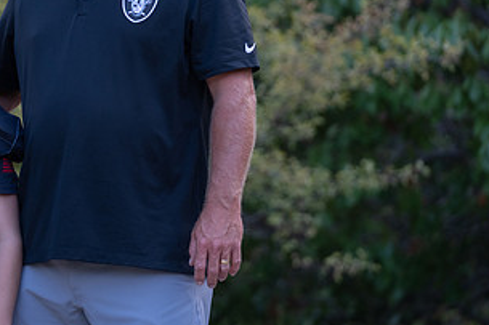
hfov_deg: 8.6
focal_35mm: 240
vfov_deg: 5.7
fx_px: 3258
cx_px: 77
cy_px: 108
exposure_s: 1/320
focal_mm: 126
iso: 640
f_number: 2.8
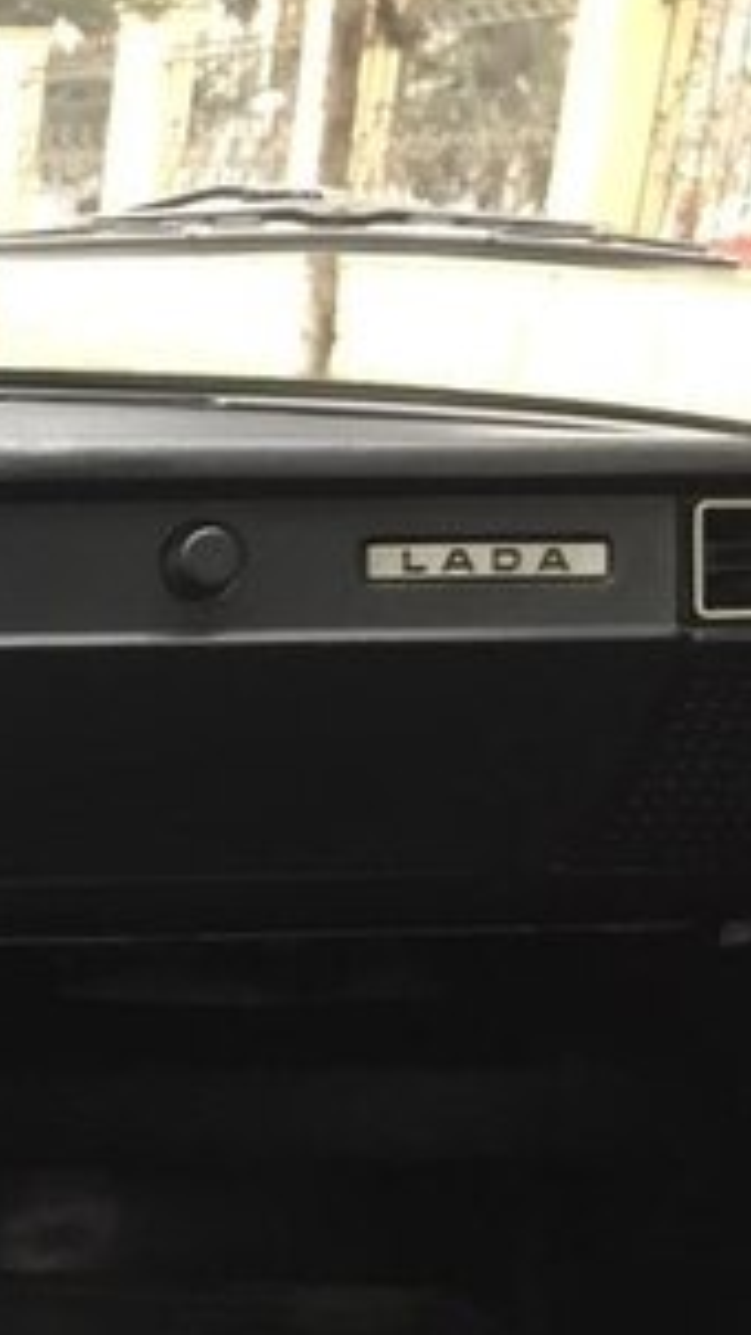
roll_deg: -0.8
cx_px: -685
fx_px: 2441
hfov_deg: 14.8
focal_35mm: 69
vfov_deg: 29.9
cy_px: 1050
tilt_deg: -18.1
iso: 40
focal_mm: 4.15
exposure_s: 1/33
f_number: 2.2
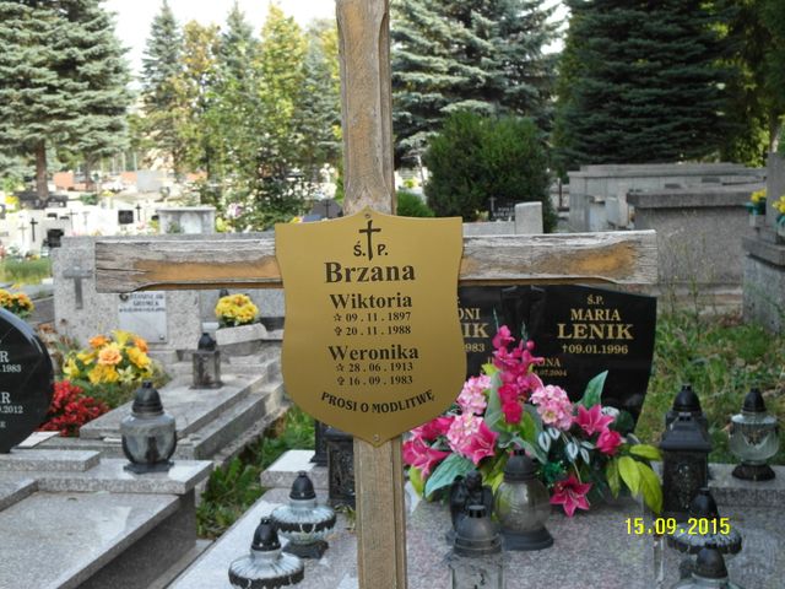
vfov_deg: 25.7
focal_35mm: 57
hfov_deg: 33.8
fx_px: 1293
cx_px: 392
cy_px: 294
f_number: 4.1
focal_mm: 12.3
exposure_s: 1/180
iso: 80
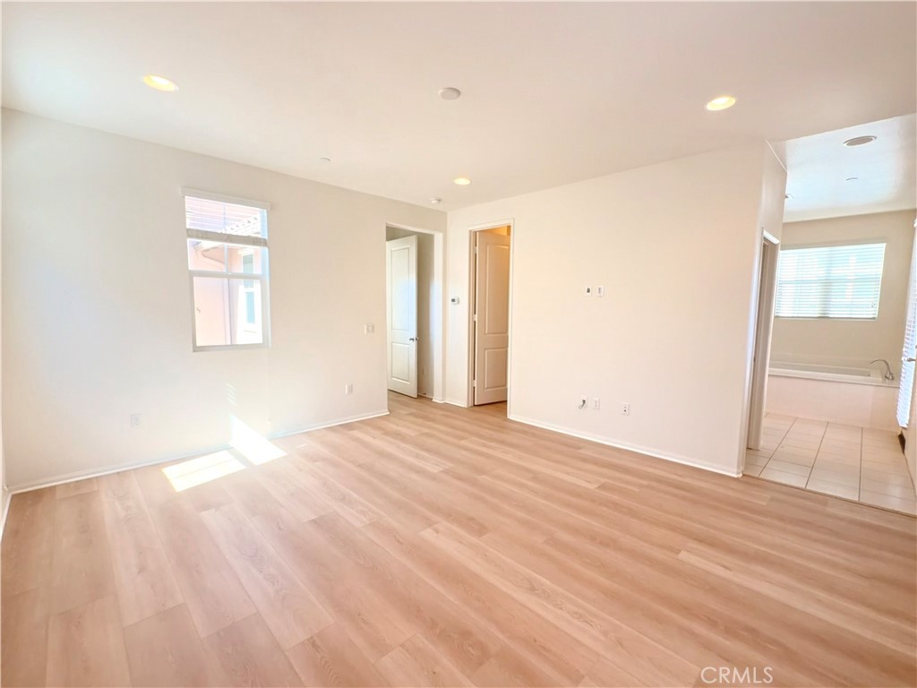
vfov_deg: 85.7
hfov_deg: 102.1
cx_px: 458
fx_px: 371
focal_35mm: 14
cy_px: 344
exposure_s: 1/120
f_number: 2.2
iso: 100
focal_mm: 2.22
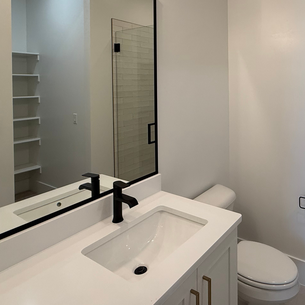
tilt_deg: -0.4
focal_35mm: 26
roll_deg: +0.0
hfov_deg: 58.5
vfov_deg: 58.6
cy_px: 87
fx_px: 259
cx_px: 220
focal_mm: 2.22
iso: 160
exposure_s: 1/120
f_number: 2.2
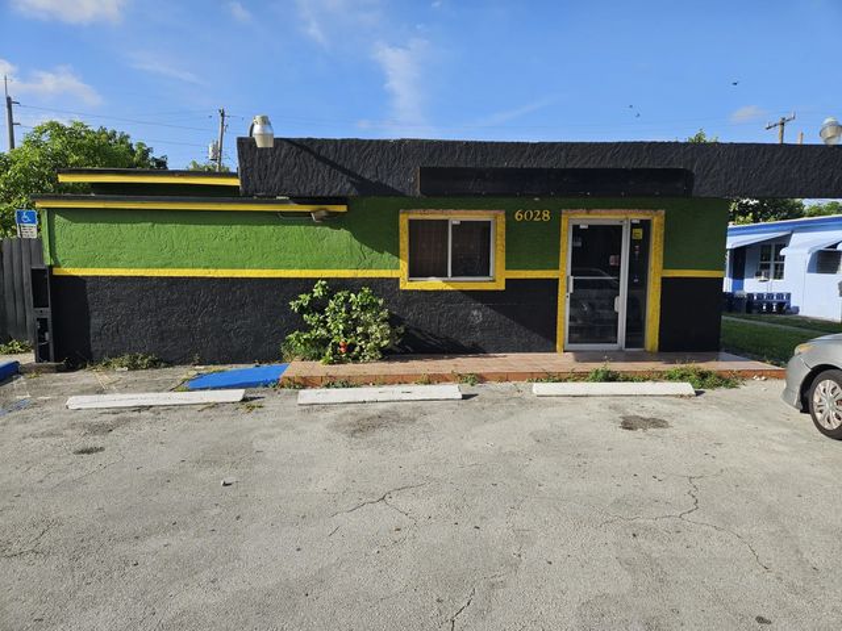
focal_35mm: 23
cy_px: 316
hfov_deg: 73.9
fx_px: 559
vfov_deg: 58.9
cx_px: 421
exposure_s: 1/1576
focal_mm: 5.4
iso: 25
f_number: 1.8
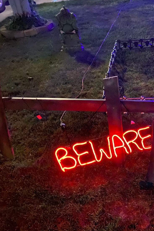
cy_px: 113
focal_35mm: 37
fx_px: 237
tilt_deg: -32.6
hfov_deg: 33.7
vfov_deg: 51.9
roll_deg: +1.1
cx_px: 144
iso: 2500
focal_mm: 4.25
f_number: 1.8
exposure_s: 1/4
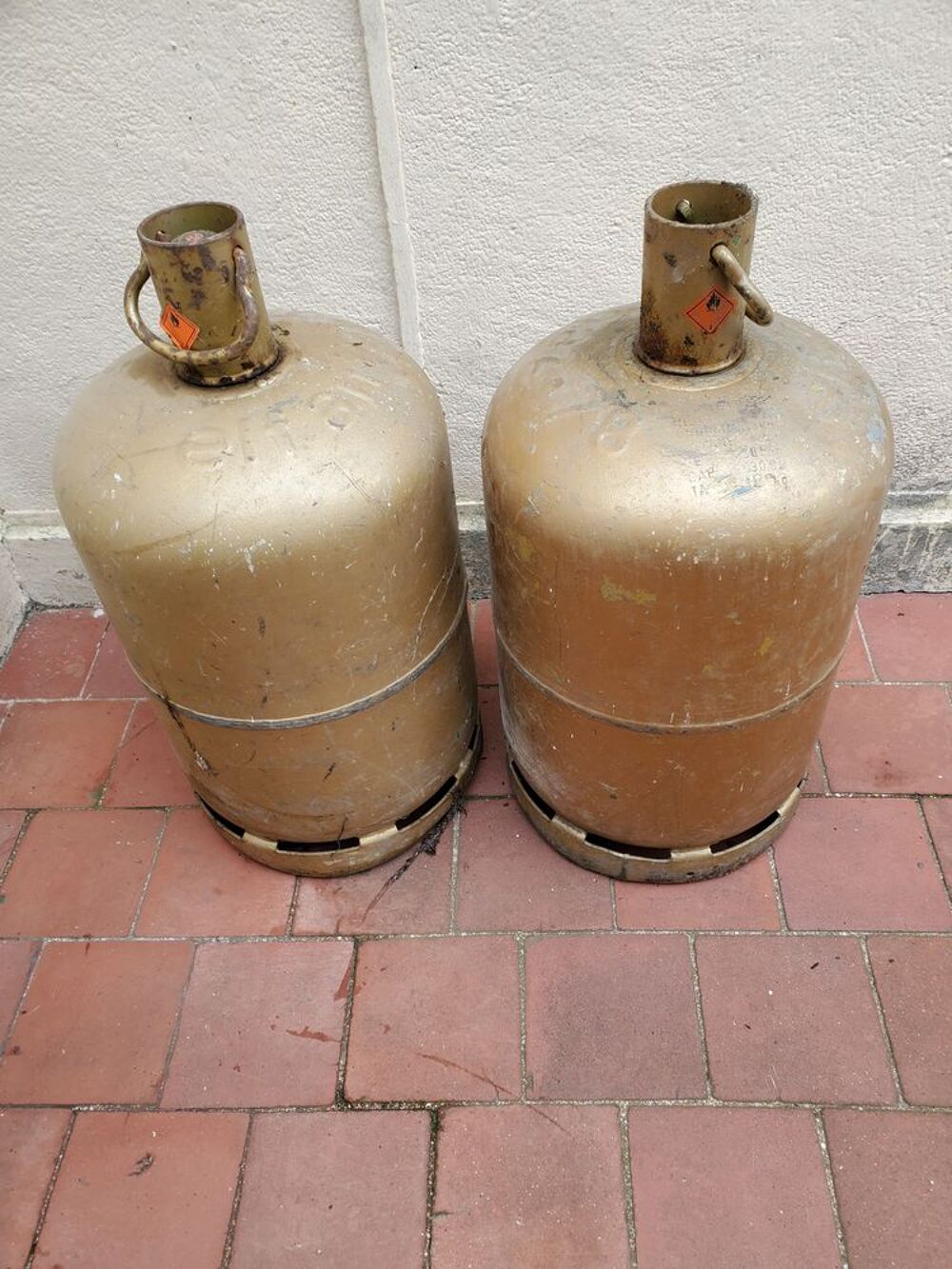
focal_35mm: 26
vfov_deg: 67.3
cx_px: 476
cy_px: 634
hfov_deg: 53.1
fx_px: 953
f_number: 2.4
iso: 50
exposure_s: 1/132
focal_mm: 4.3
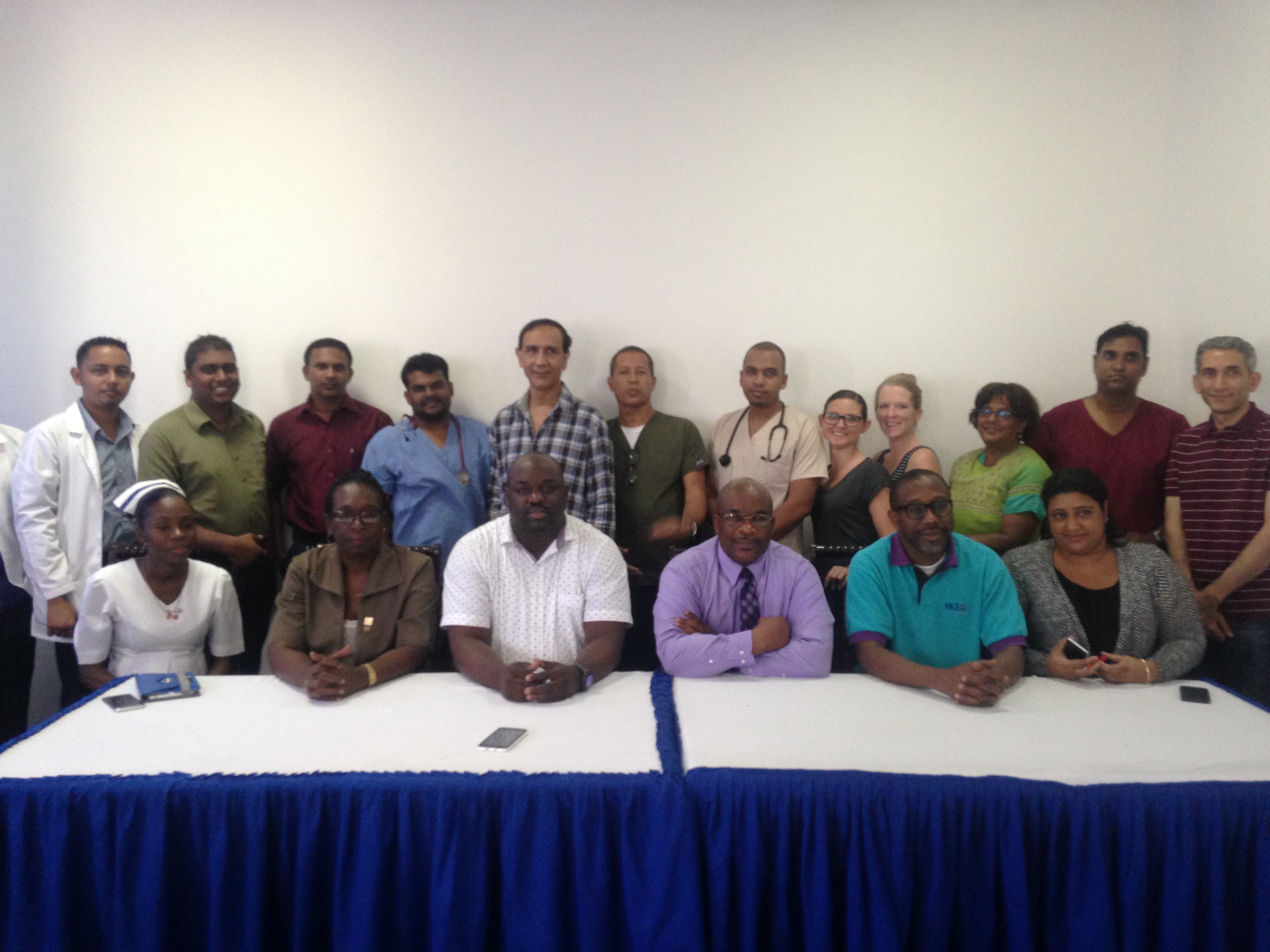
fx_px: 1211
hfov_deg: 55.4
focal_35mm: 33
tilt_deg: -7.0
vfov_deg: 42.9
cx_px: 635
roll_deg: +0.7
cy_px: 476
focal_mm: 4.12
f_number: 2.4
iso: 160
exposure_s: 1/20
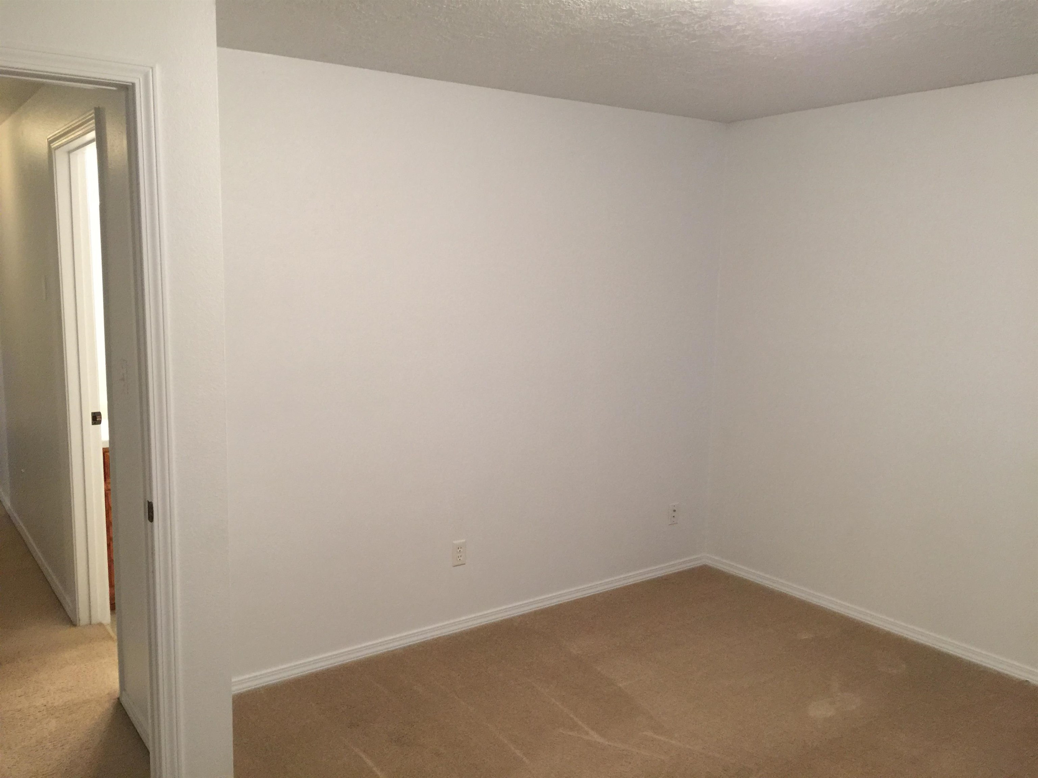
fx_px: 870
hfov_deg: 61.7
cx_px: 519
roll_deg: -1.4
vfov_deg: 48.2
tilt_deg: -6.7
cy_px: 389
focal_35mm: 29
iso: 80
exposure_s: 1/15
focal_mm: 4.15
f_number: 2.2
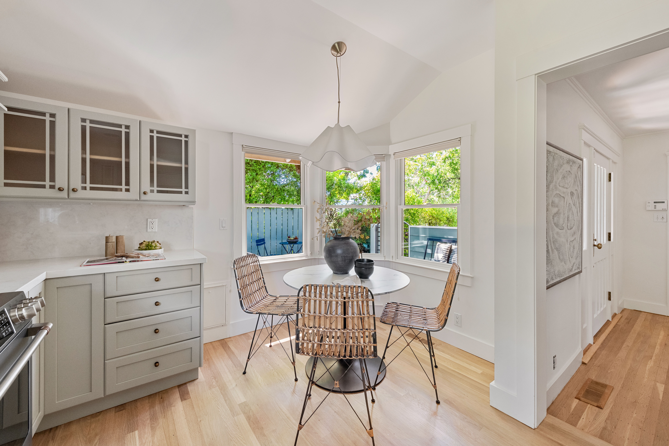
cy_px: 223
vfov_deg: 81.2
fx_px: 260
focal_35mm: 14
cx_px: 334
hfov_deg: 104.3
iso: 1000
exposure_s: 1/13
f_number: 9
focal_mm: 14
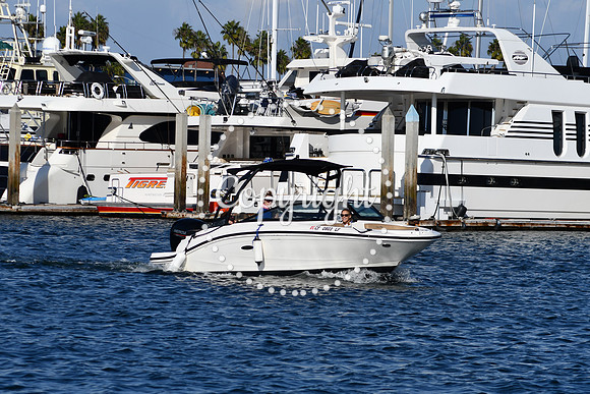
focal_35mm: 202
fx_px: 3311
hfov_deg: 10.2
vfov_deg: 6.8
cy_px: 197
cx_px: 295
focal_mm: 135
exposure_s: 1/1600
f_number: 7.1
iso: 200
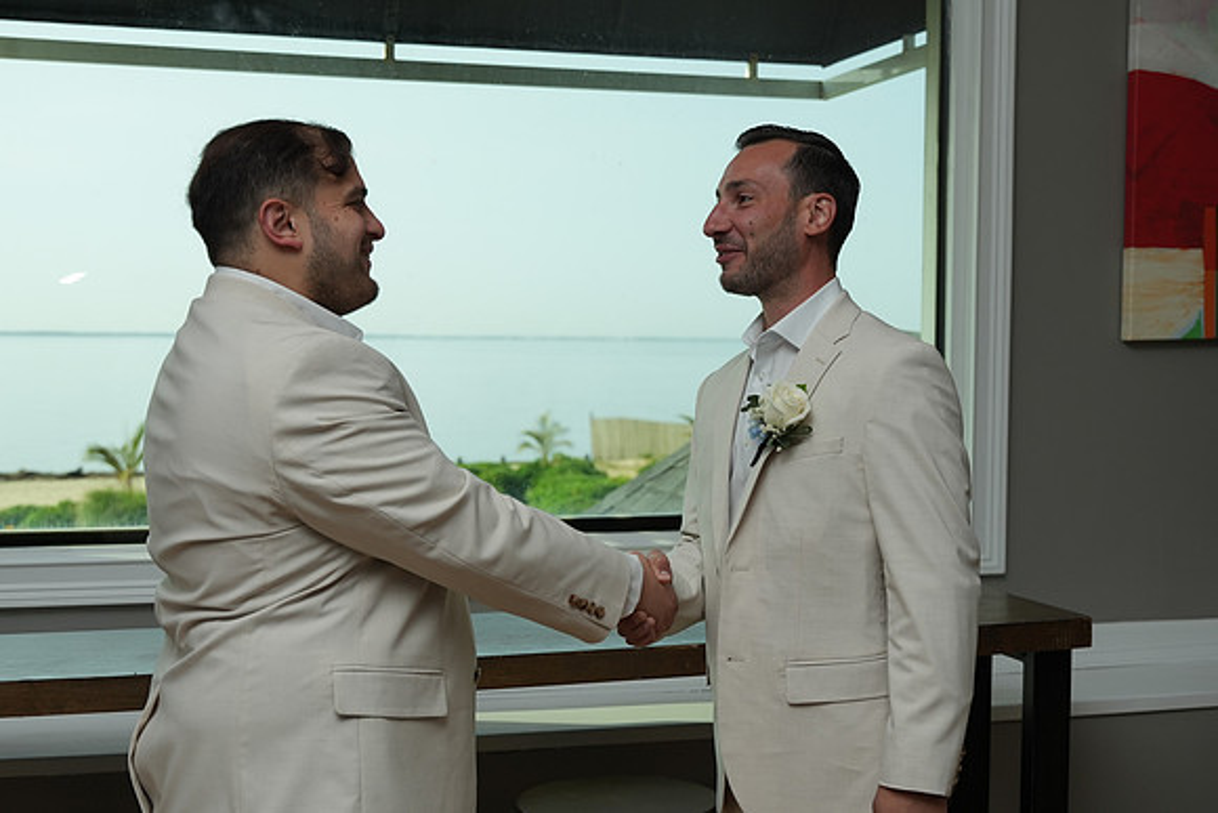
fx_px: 1760
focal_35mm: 52
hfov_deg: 38.2
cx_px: 609
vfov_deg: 26.0
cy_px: 406
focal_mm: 34.7
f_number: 3.5
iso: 320
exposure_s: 1/200
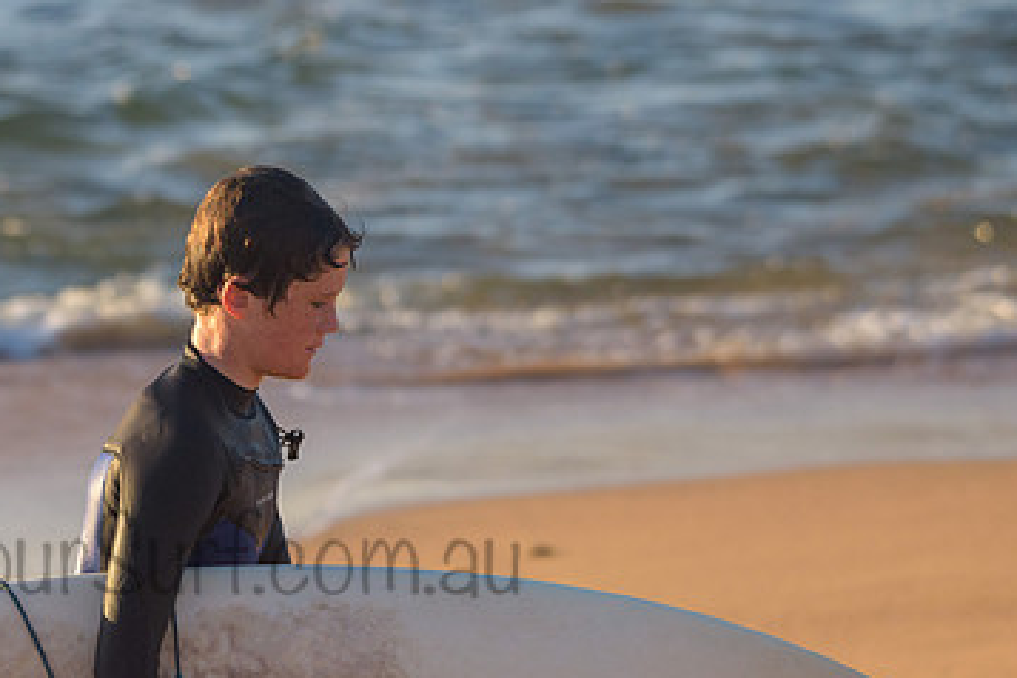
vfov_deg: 4.2
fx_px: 9181
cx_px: 219
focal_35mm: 325
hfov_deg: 6.3
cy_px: 528
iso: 900
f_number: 5.6
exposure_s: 1/2000
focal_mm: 200
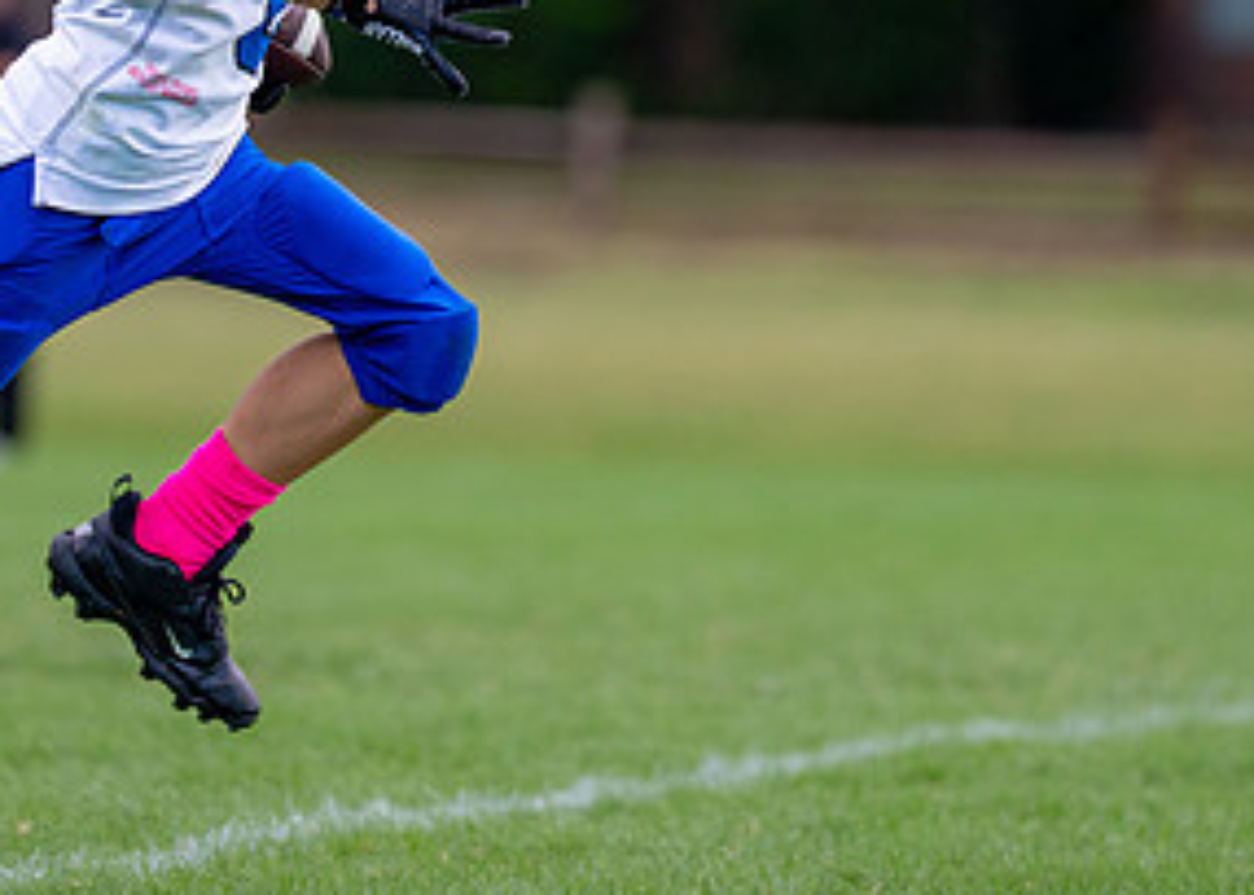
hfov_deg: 4.3
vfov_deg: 3.1
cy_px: 25
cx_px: 502
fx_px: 16731
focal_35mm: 470
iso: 500
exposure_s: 1/3200
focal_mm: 200
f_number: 2.8
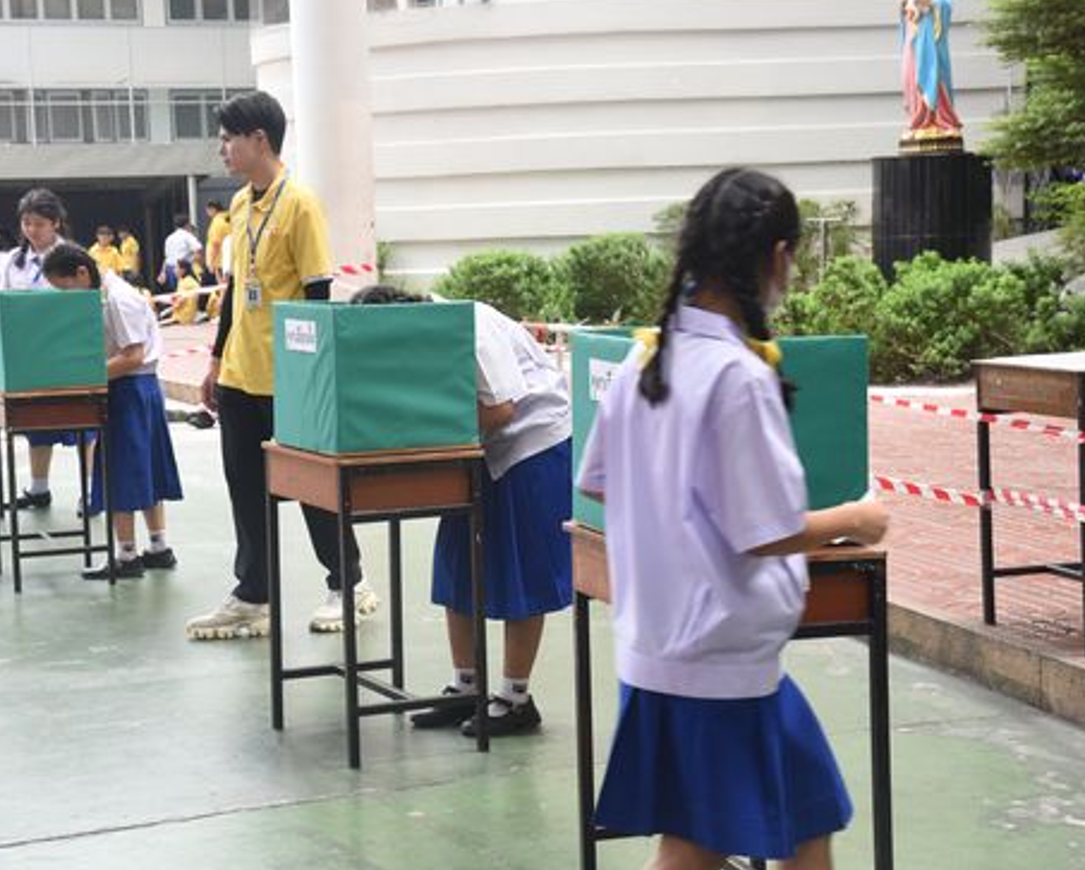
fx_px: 2474
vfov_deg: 19.9
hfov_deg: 24.7
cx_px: 443
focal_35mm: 77
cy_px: 448
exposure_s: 1/125
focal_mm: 62
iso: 800
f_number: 9
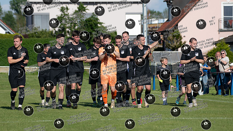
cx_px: 109
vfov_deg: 5.3
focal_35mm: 231
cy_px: 59
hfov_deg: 9.4
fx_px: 1424
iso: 110
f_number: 5.6
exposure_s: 1/800
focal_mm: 200
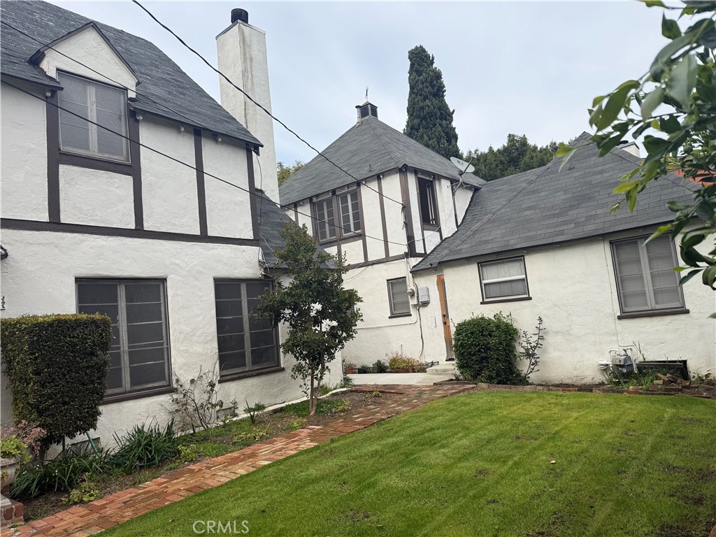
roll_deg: +5.8
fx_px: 496
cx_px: 358
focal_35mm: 24
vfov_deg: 56.8
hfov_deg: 71.6
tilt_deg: +6.2
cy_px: 268
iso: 80
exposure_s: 1/2801
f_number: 1.78
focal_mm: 6.76
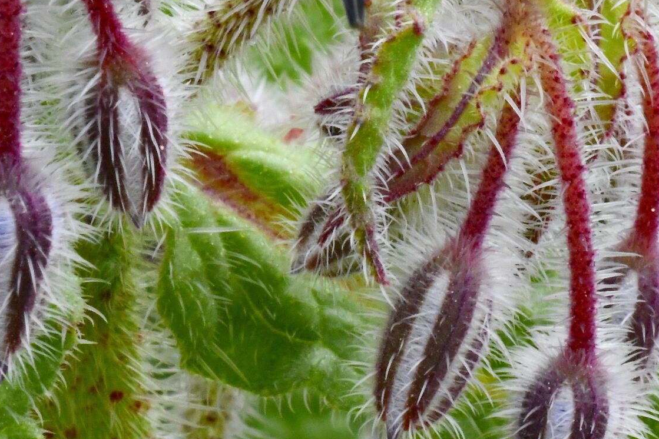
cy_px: 221
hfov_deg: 2.7
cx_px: 512
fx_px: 14131
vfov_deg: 1.8
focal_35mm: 772
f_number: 32
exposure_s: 1/100
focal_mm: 180
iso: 2500
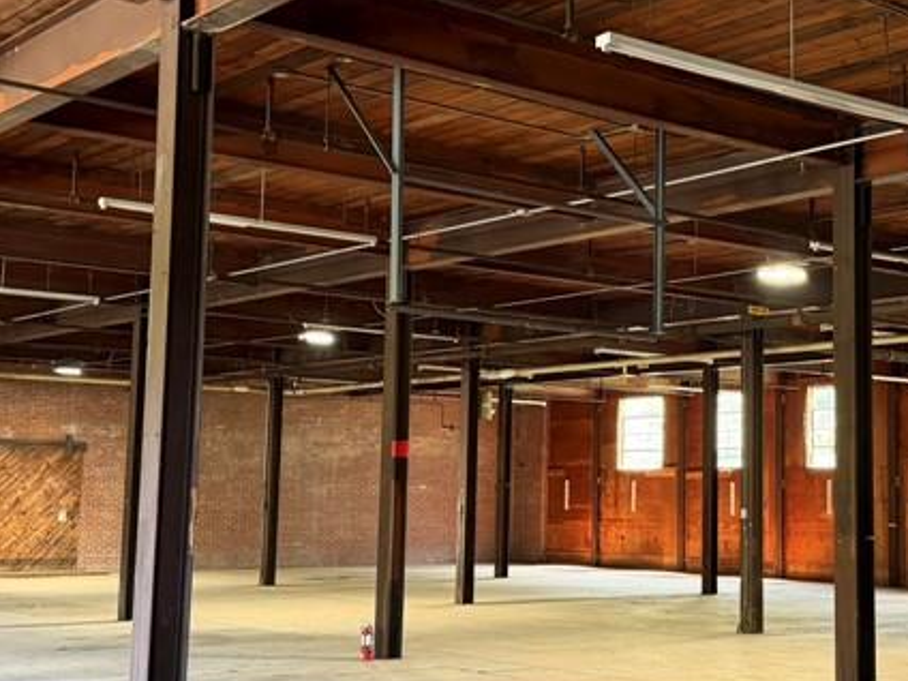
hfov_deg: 32.8
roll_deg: -0.6
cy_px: 326
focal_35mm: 58
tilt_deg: +6.9
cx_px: 649
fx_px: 1521
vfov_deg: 25.2
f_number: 1.78
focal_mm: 6.76
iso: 500
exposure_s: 1/60
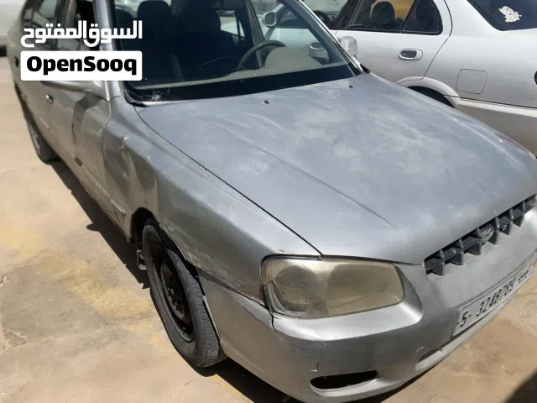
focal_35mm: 26
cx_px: 268
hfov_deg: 67.3
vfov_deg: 53.1
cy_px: 202
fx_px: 403
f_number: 1.8
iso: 25
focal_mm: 4.25
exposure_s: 1/4673
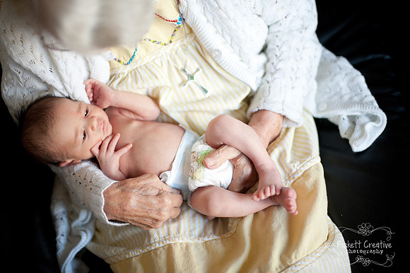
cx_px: 205
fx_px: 569
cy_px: 136
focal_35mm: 50
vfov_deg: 27.0
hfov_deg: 39.6
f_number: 1.4
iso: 800
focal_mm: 50
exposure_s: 1/640
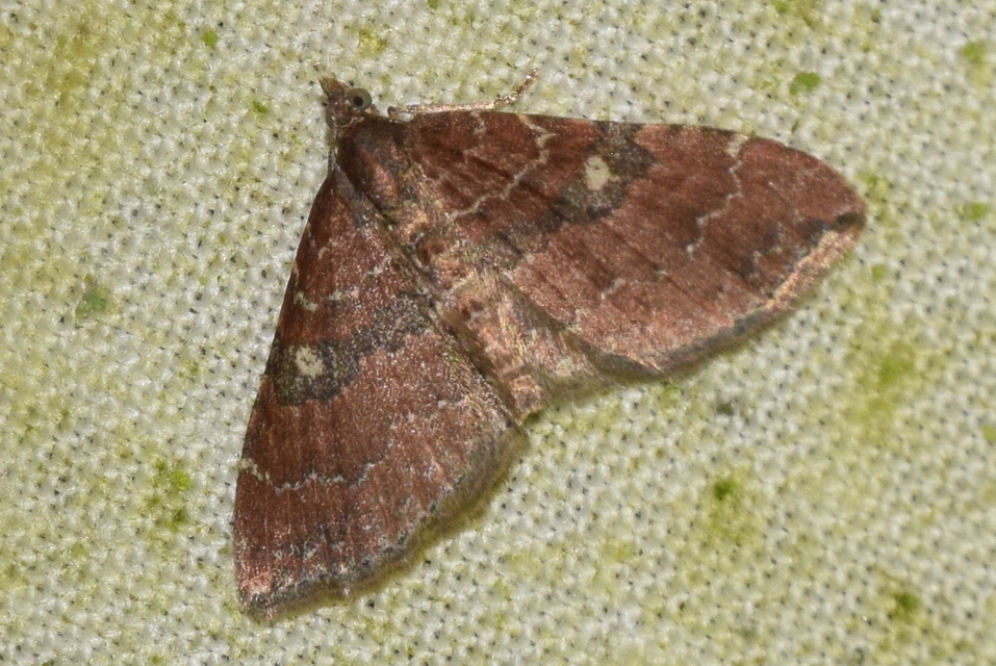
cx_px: 498
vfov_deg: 6.6
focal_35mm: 210
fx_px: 5815
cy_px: 333
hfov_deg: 9.8
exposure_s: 1/60
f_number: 14
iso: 500
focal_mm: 140
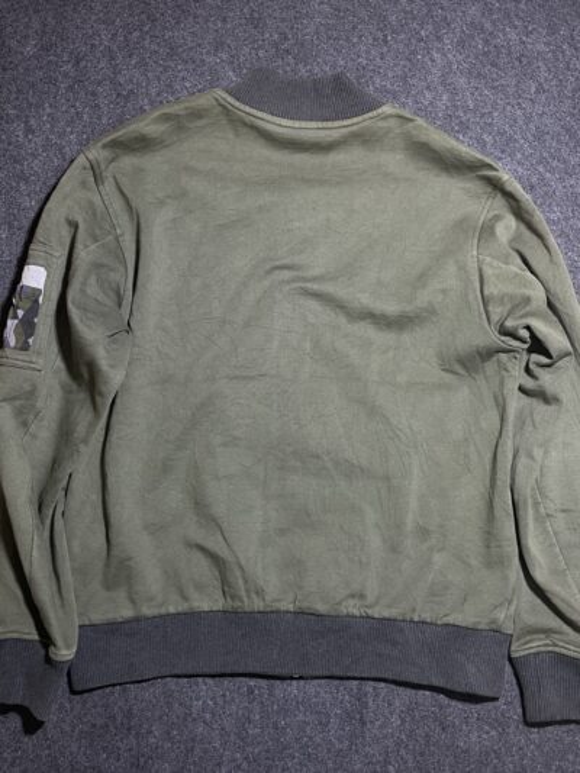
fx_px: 581
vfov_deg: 67.3
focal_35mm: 26
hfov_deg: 53.1
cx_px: 290
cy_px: 386
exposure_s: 1/50
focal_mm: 4.2
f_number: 1.6
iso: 100
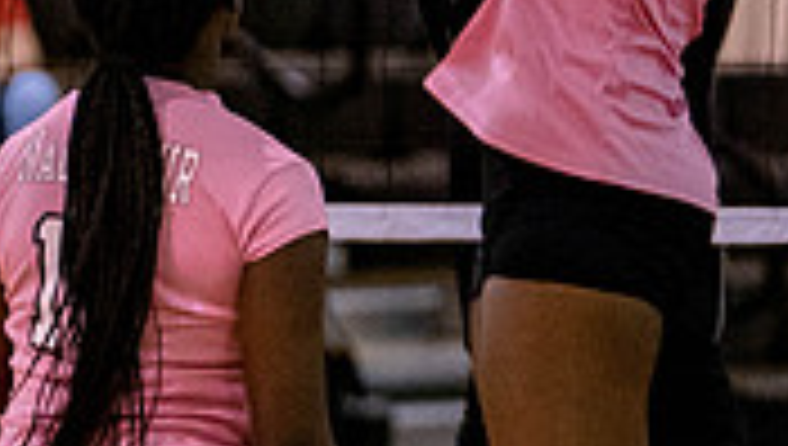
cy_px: -177
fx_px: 14500
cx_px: 680
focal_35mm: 693
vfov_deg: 1.8
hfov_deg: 3.1
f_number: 3.5
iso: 6400
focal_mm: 164
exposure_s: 1/750
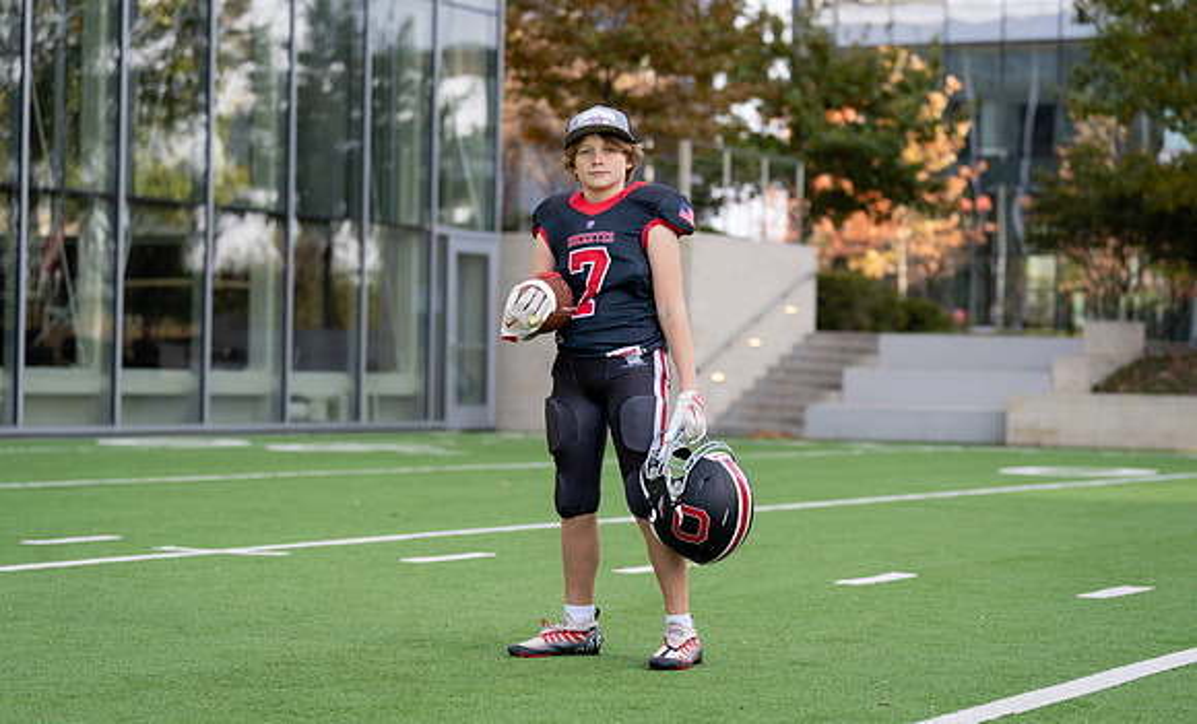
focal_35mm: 90
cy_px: 347
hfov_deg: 23.3
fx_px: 2904
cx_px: 624
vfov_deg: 14.2
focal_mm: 78
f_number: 2.8
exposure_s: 1/400
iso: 100
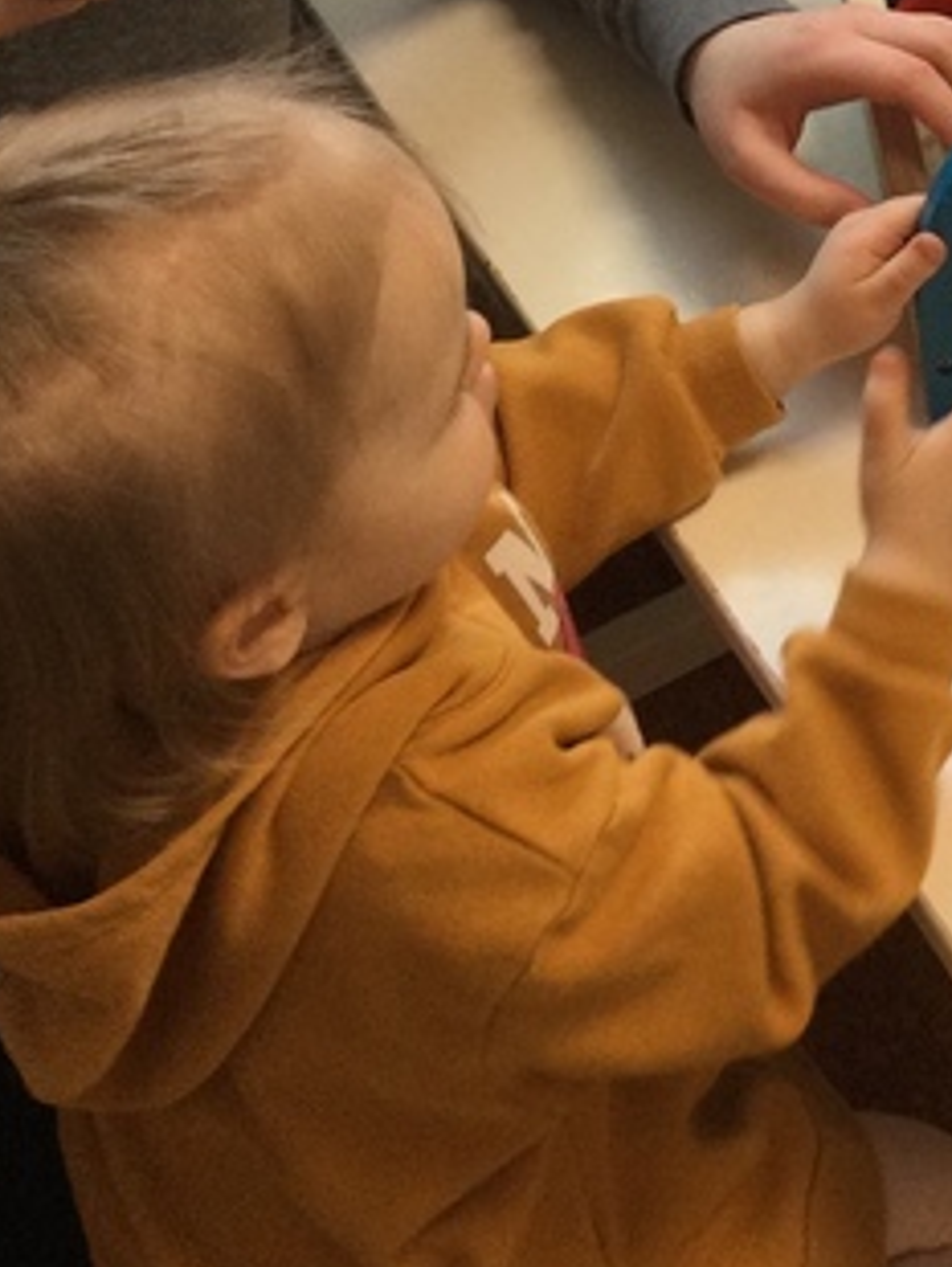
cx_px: 903
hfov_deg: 18.1
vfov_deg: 23.4
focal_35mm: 80
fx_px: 2929
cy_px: 4
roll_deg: +7.3
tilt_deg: -38.2
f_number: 2.4
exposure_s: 1/33
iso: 25
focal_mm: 3.3
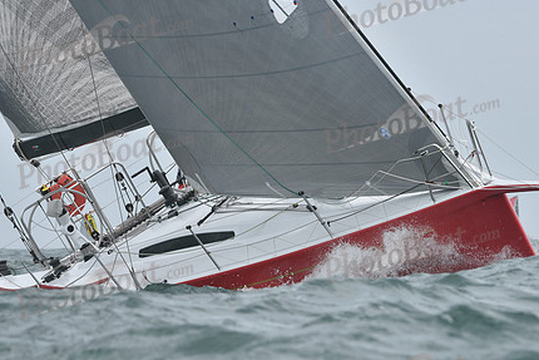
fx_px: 4044
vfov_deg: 5.1
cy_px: 204
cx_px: 259
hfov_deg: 7.6
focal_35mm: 270
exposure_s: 1/1000
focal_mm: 200
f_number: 7.1
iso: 320
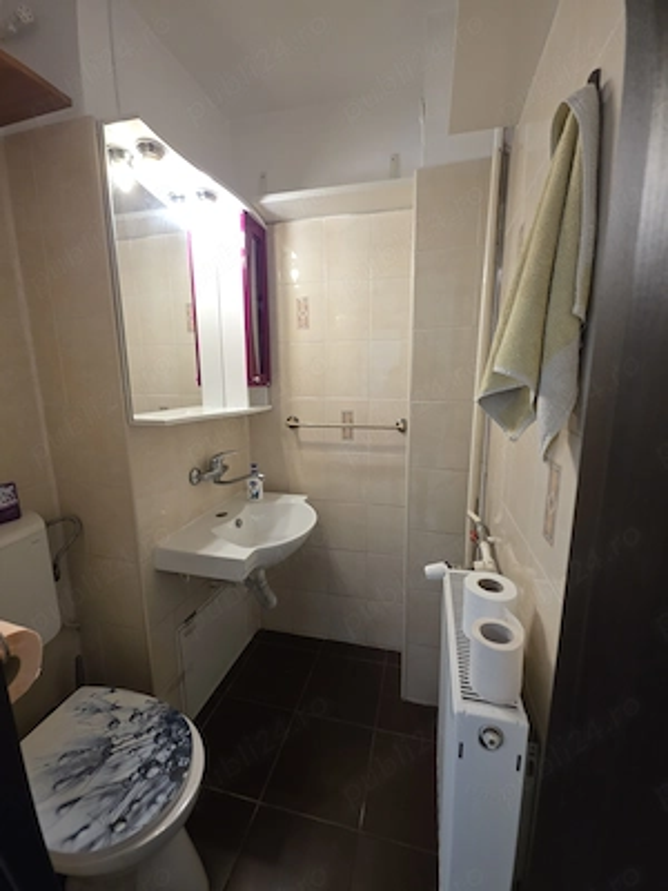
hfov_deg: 89.9
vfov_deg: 106.2
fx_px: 334
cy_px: 446
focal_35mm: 13
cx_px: 334
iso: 250
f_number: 1.9
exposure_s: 1/50
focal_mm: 2.2
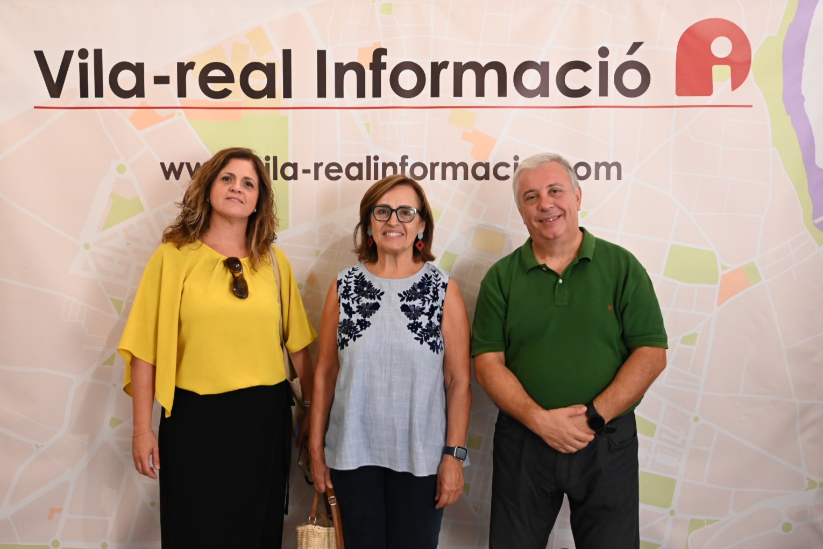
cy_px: 274
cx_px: 412
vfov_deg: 37.9
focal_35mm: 35
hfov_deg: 54.4
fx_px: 800
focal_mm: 35
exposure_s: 1/250
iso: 6400
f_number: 4
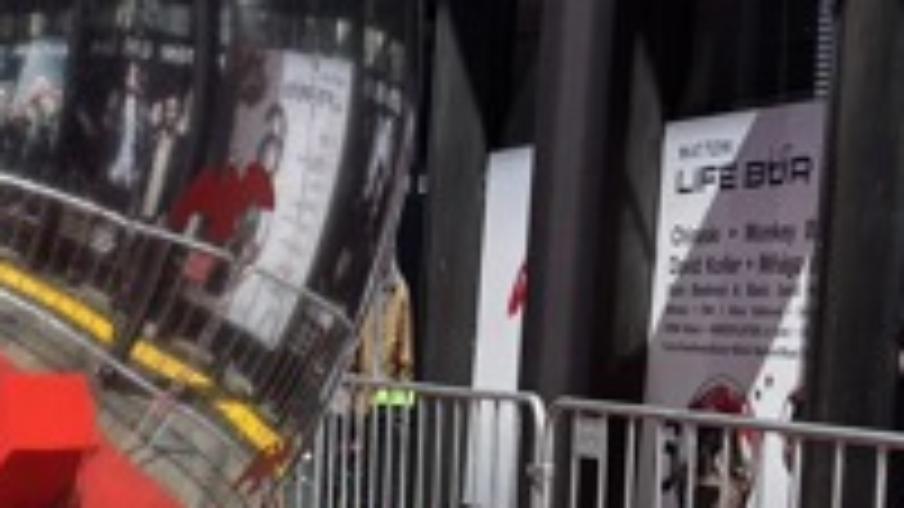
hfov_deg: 18.5
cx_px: -594
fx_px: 2325
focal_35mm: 97
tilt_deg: -8.8
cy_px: 582
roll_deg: +0.5
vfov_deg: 12.2
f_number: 1.6
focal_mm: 5.96
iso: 50
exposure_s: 1/2778
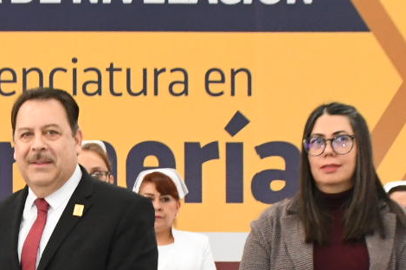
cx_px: 3
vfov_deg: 6.9
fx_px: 2220
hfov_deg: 10.4
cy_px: 327
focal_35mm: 197
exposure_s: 1/125
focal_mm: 38
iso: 3200
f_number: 10
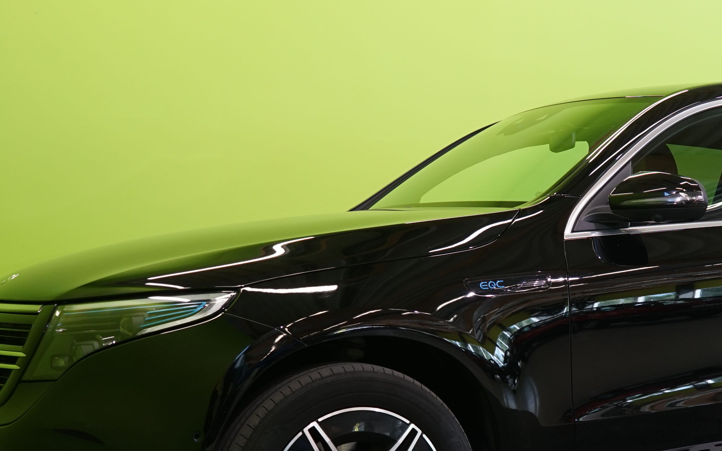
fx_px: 1397
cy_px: 321
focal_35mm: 71
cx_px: 553
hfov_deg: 28.5
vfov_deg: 18.3
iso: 500
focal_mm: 32
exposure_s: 1/30
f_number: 6.3
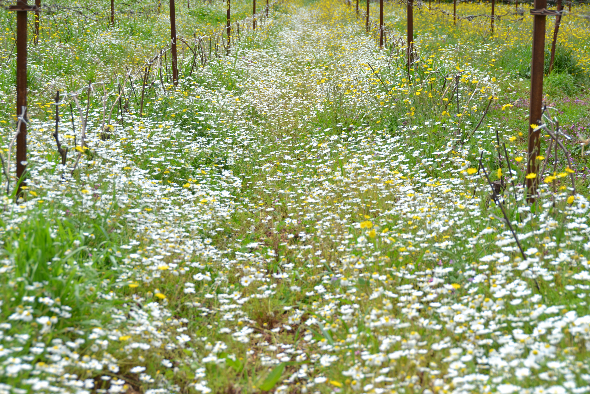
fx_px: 1524
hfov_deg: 21.9
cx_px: 295
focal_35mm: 93
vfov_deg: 14.7
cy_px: 197
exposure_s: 1/250
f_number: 8
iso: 100
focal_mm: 62
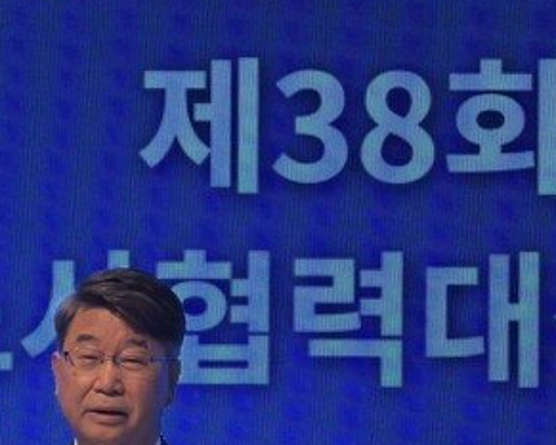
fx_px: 6634
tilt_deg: -0.4
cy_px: 401
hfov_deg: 4.8
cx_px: 101
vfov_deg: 3.8
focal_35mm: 403
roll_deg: -0.4
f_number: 2.8
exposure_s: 1/101
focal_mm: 16.89
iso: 160
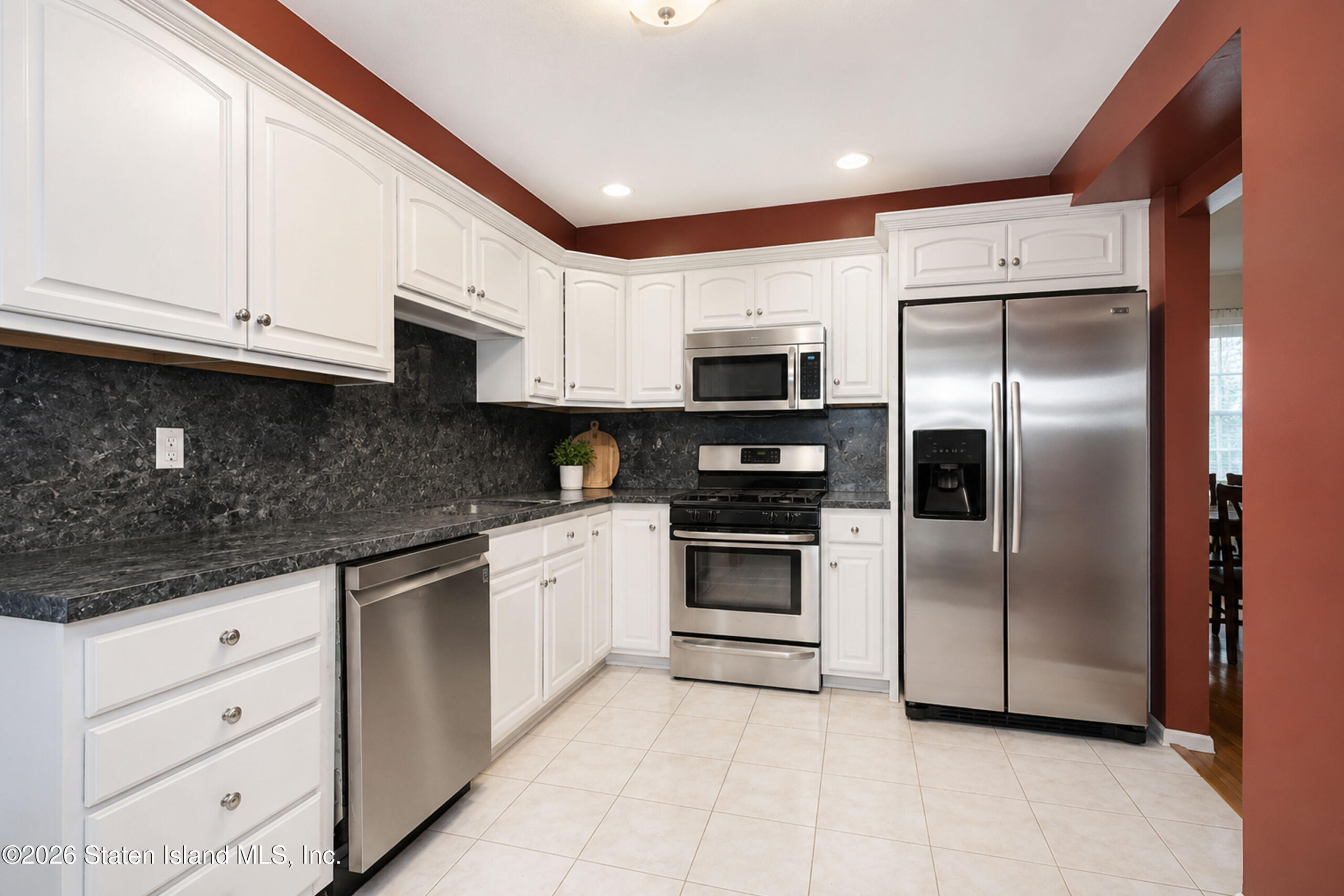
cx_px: 672
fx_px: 560
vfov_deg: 77.3
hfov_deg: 100.4
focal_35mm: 15
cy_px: 448
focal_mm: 10
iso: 2000
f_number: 7.1
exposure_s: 1/60
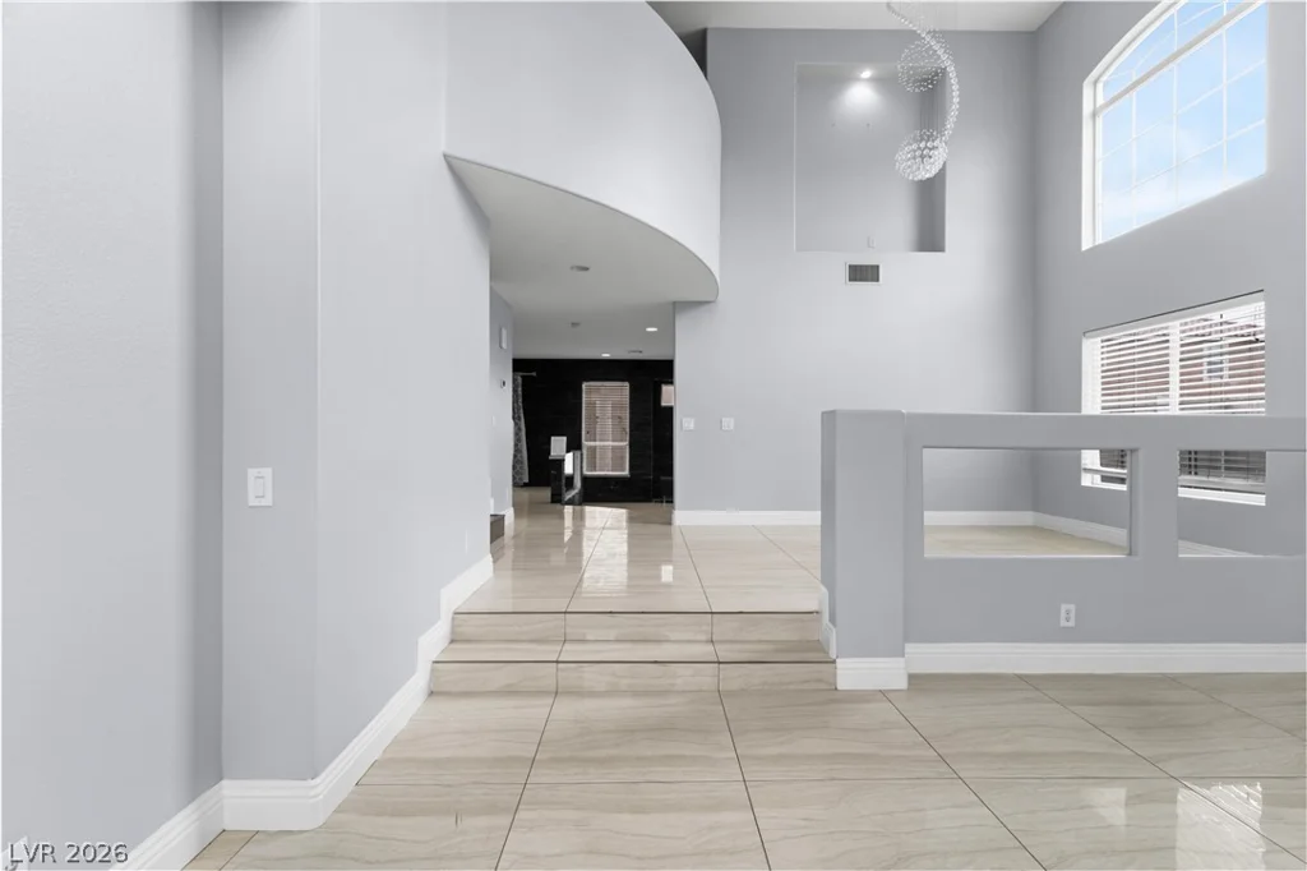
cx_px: 654
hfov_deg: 93.3
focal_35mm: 17
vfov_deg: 70.4
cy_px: 436
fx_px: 617
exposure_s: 1/40
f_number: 8
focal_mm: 17
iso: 500
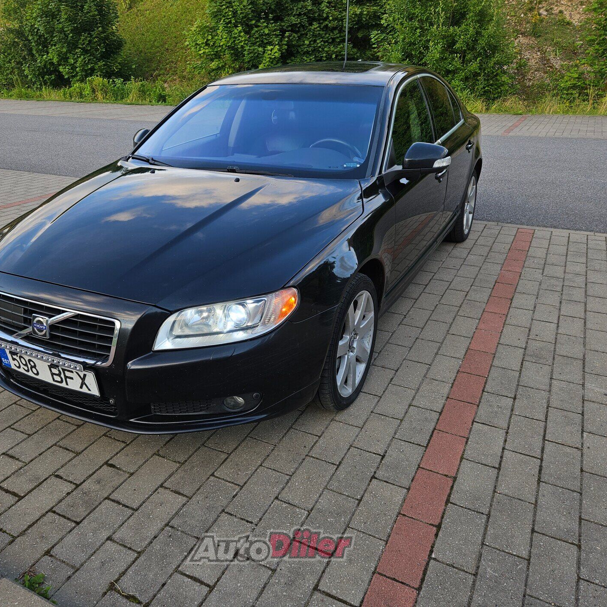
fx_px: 555
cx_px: 270
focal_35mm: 28
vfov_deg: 57.3
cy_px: 294
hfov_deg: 57.2
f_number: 1.8
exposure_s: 1/185
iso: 25
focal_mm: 5.4
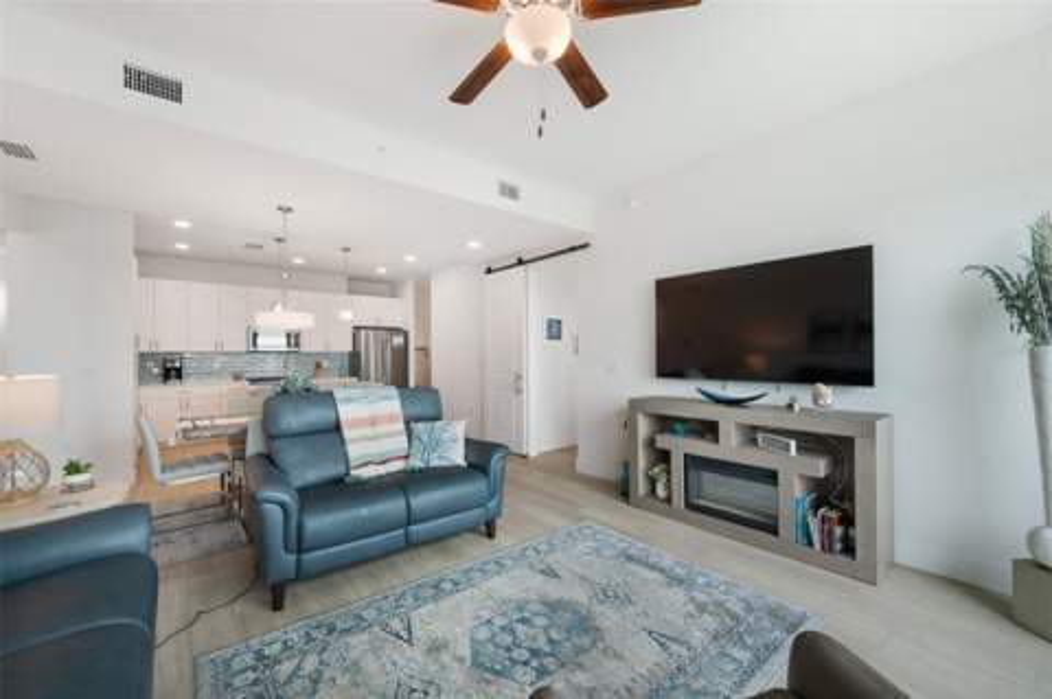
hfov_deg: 104.3
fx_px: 409
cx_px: 526
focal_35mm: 14
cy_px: 350
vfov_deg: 81.1
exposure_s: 1/25
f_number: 7.1
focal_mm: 14
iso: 320
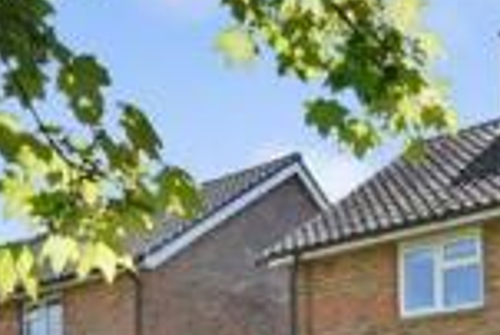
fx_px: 904
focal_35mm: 65
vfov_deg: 18.3
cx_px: 377
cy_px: 519
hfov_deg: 30.4
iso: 400
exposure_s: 1/200
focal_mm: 10
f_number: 14
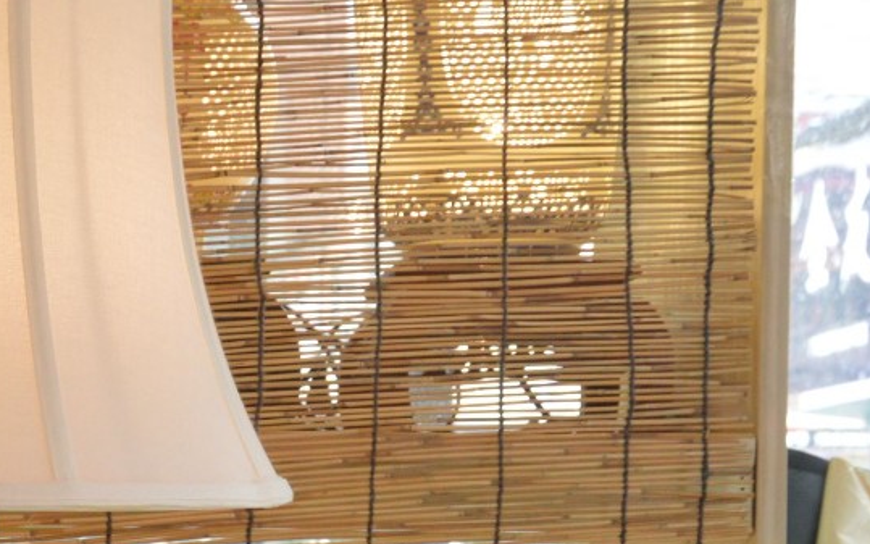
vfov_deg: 9.0
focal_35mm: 145
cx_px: -44
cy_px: 588
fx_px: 3438
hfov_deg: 14.2
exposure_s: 1/40
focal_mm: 32
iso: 800
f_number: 5.6
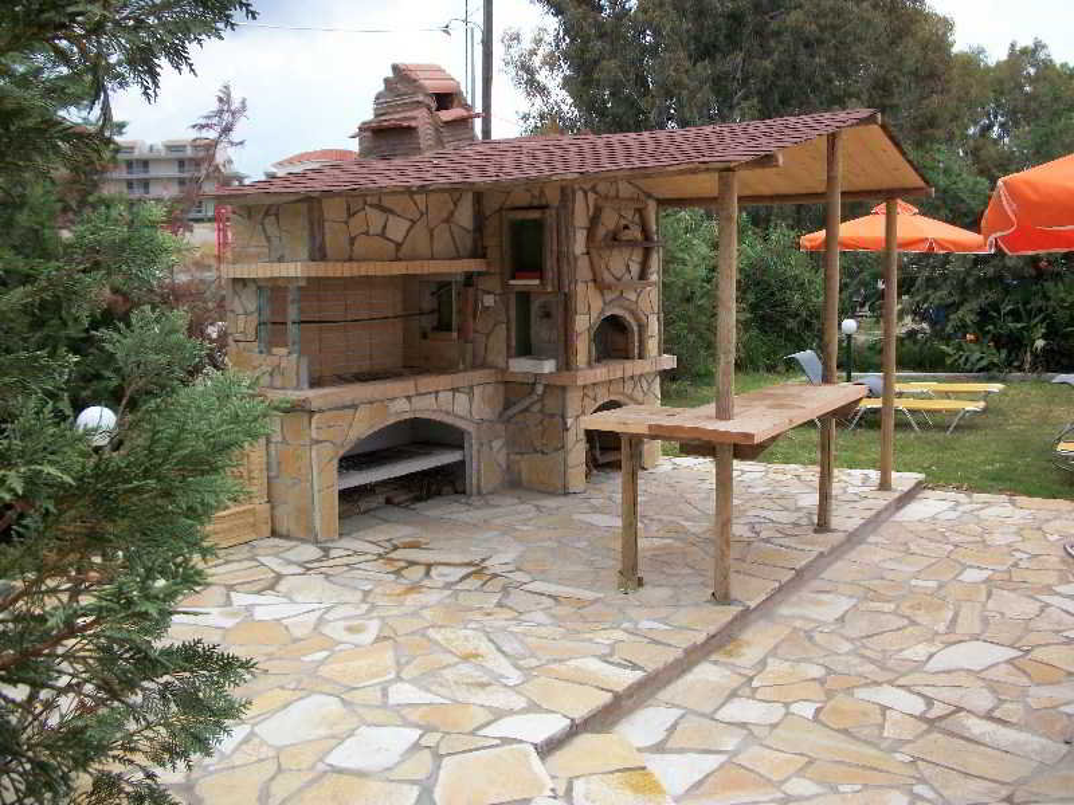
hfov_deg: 52.6
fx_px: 1086
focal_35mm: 35
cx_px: 537
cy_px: 402
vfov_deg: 40.7
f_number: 3.1
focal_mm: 6.3
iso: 80
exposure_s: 1/640
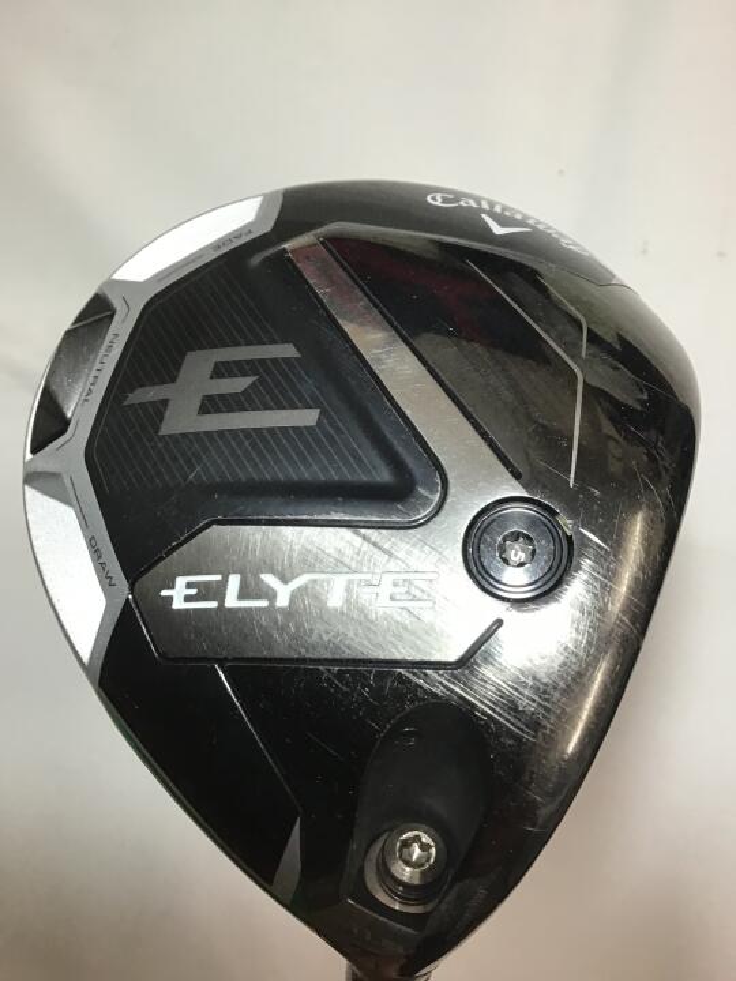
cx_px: 368
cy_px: 490
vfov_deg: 58.4
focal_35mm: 31
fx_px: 879
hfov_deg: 45.4
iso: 50
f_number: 2.4
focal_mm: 3.3
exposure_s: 1/33
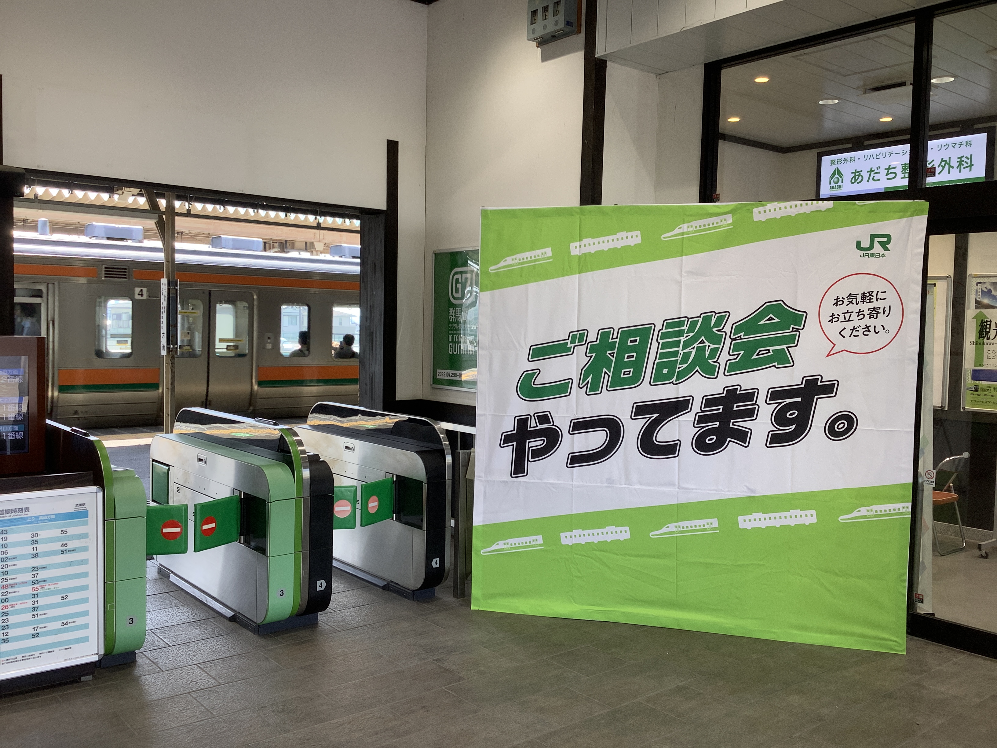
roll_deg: -0.9
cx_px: 498
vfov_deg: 45.4
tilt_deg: -3.7
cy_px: 374
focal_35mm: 31
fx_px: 893
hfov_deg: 58.4
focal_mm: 3.3
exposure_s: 1/100
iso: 32
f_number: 2.4
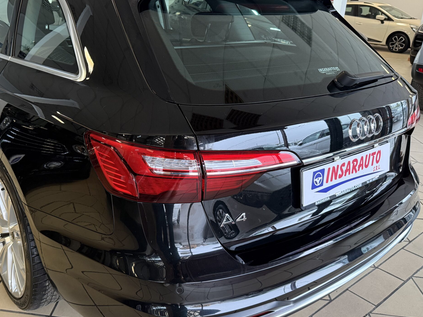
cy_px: 148
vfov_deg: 42.9
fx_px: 403
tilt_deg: -19.2
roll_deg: -2.2
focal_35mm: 33
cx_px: 158
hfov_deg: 54.7
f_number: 1.78
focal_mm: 6.76
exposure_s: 1/50
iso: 400
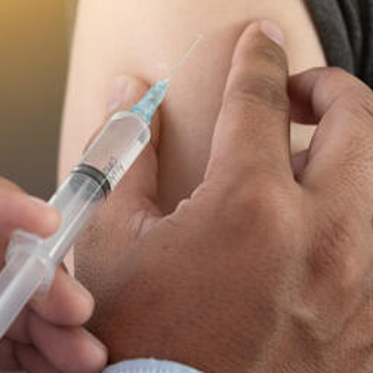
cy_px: 90
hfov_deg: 8.9
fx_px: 2402
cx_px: 133
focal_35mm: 197
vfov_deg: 8.9
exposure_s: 1/100
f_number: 2.8
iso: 400
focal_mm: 60
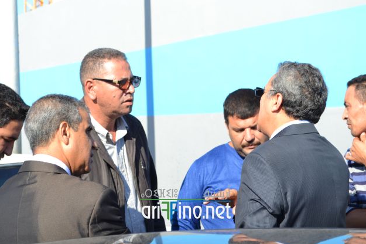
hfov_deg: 24.1
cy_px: 122
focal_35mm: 85
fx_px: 859
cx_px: 187
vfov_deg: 16.1
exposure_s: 1/250
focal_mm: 55
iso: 100
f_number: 8
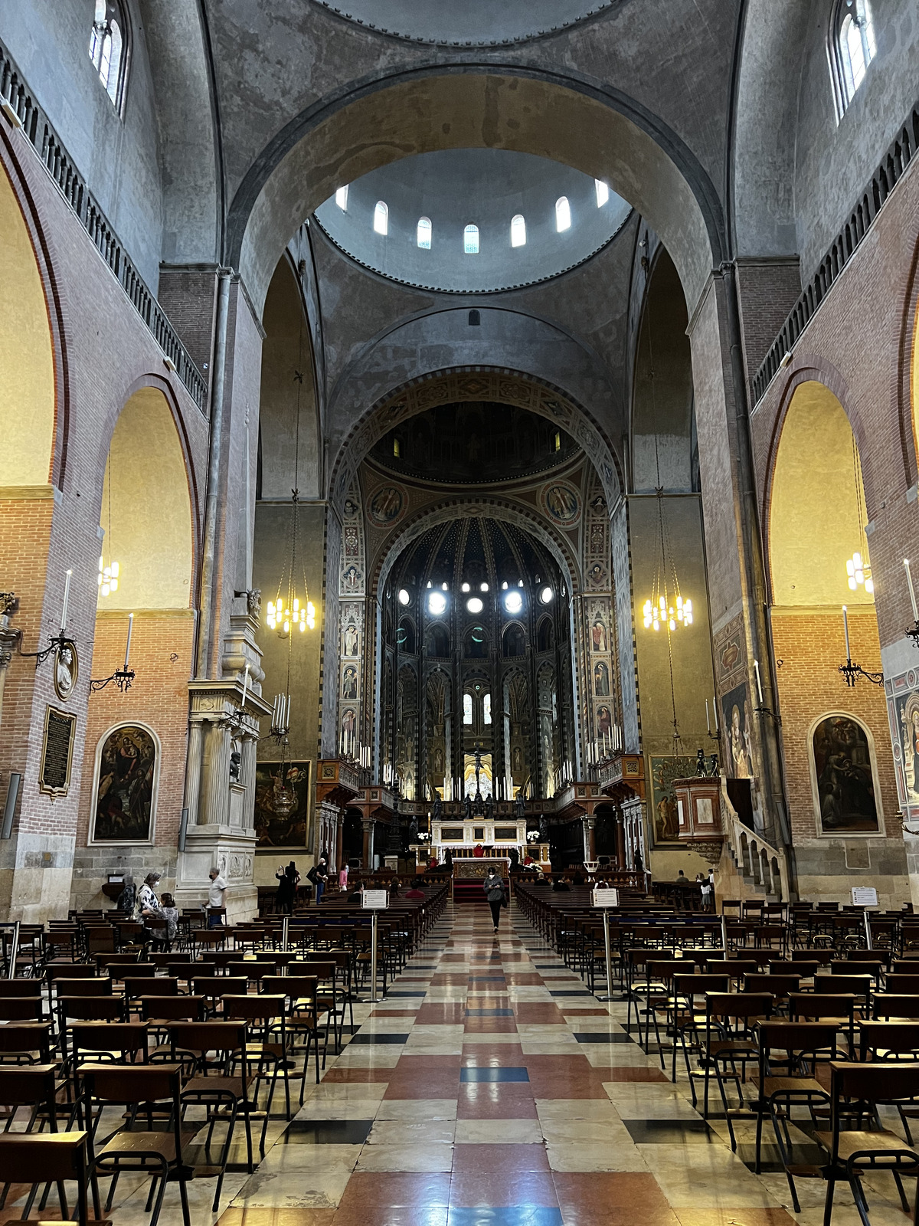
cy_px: 613
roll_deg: +0.0
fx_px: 920
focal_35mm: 26
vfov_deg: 67.3
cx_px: 460
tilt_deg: +14.7
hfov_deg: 53.1
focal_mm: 5.7
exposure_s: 1/33
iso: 400
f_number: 1.5
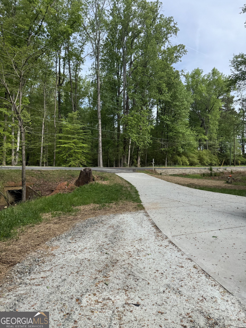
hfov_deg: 56.8
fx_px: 227
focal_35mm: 24
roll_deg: +0.8
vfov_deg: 71.6
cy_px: 164
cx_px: 123
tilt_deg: +1.9
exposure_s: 1/1456
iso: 80
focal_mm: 6.76
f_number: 1.78
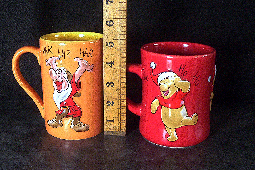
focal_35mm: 46
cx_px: 115
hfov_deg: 42.7
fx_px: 326
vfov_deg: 29.2
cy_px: 73
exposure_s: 1/10
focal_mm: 6
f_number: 2.8
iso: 400
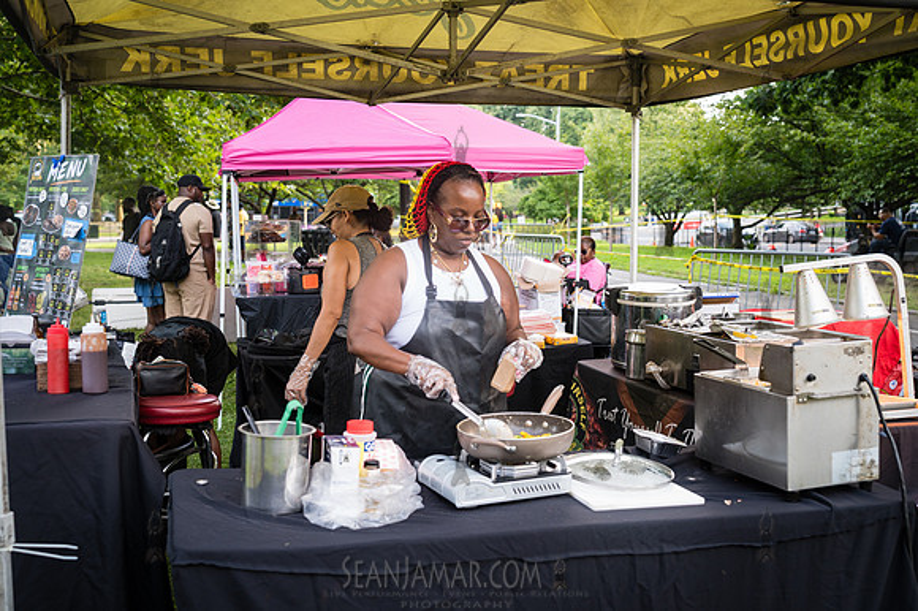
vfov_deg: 33.3
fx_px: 1023
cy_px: 306
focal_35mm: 40
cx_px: 452
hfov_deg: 48.3
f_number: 3.5
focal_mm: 39
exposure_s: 1/200
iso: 500
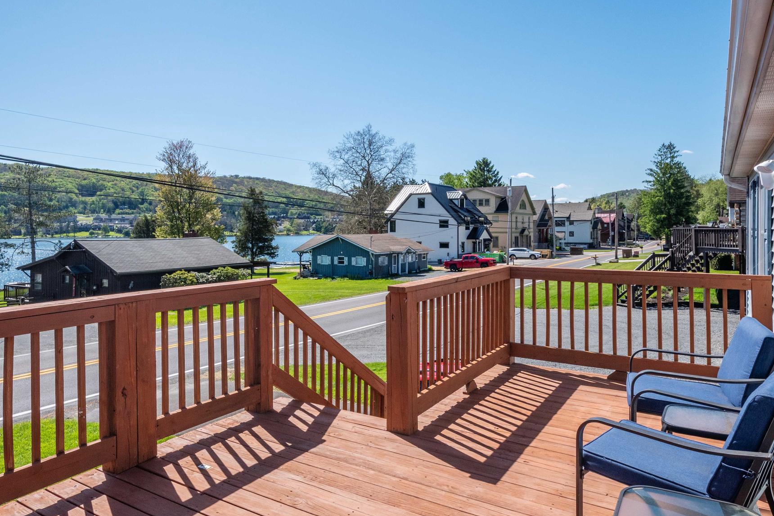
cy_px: 256
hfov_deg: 71.4
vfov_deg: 51.3
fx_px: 538
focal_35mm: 25
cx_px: 360
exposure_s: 1/500
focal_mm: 14
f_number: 11
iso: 250
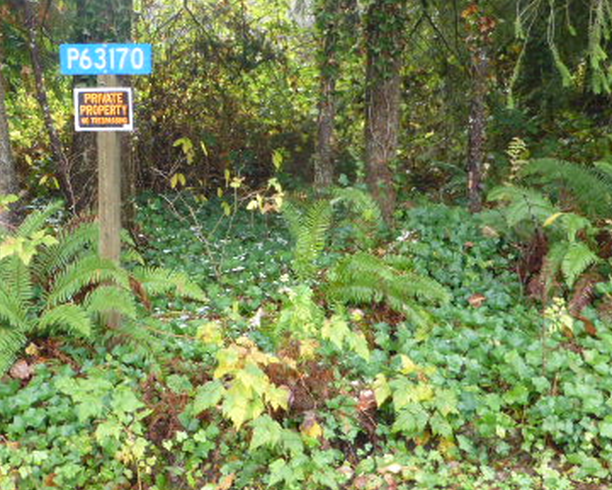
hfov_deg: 36.0
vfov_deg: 28.8
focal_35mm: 52
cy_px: 133
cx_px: 298
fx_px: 942
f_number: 3.6
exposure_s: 1/60
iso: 200
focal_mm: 5.4
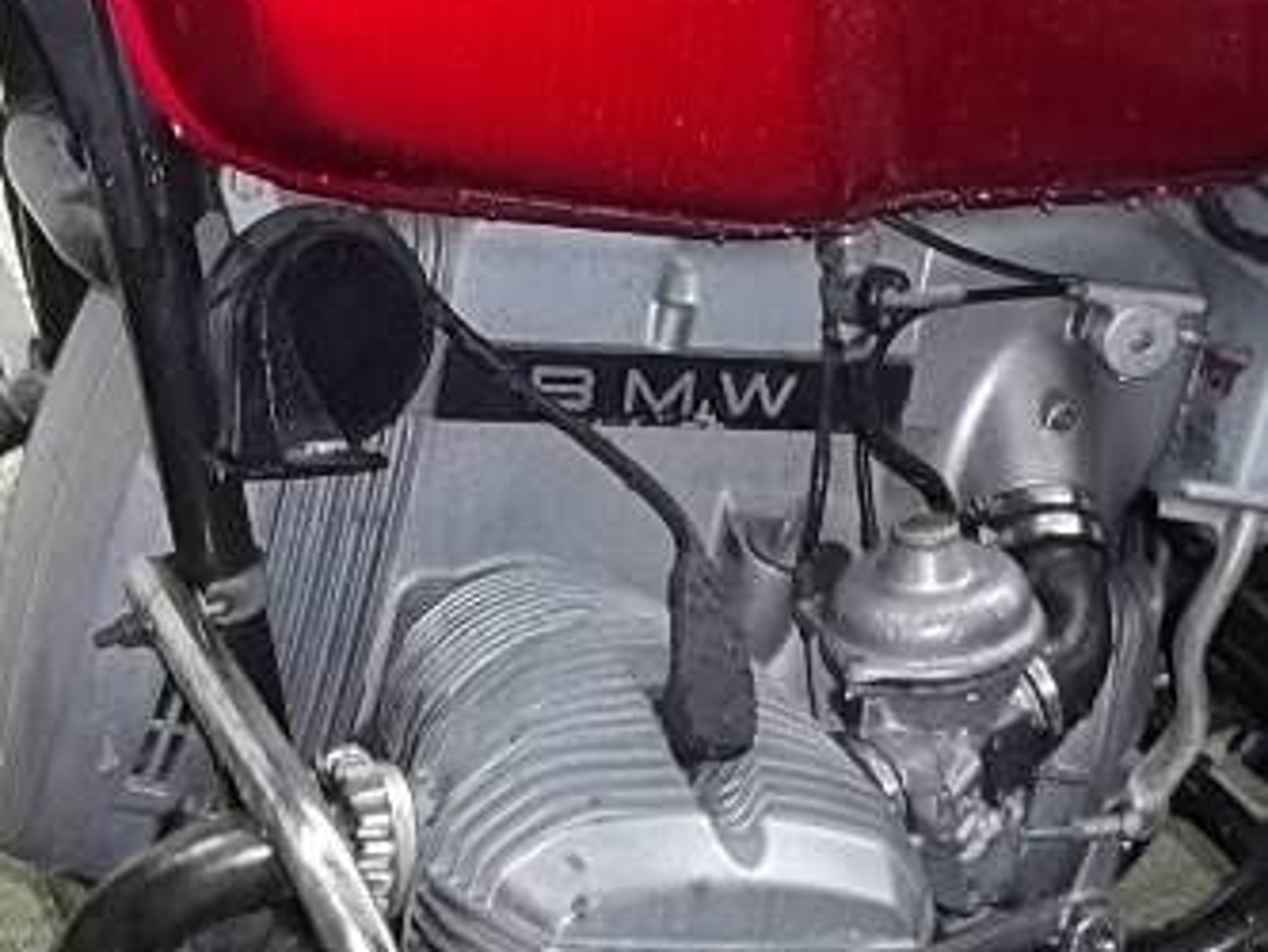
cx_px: 480
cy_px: 369
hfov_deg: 16.0
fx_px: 4507
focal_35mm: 123
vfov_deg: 12.1
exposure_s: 1/60
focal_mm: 5.7
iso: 160
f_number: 2.9
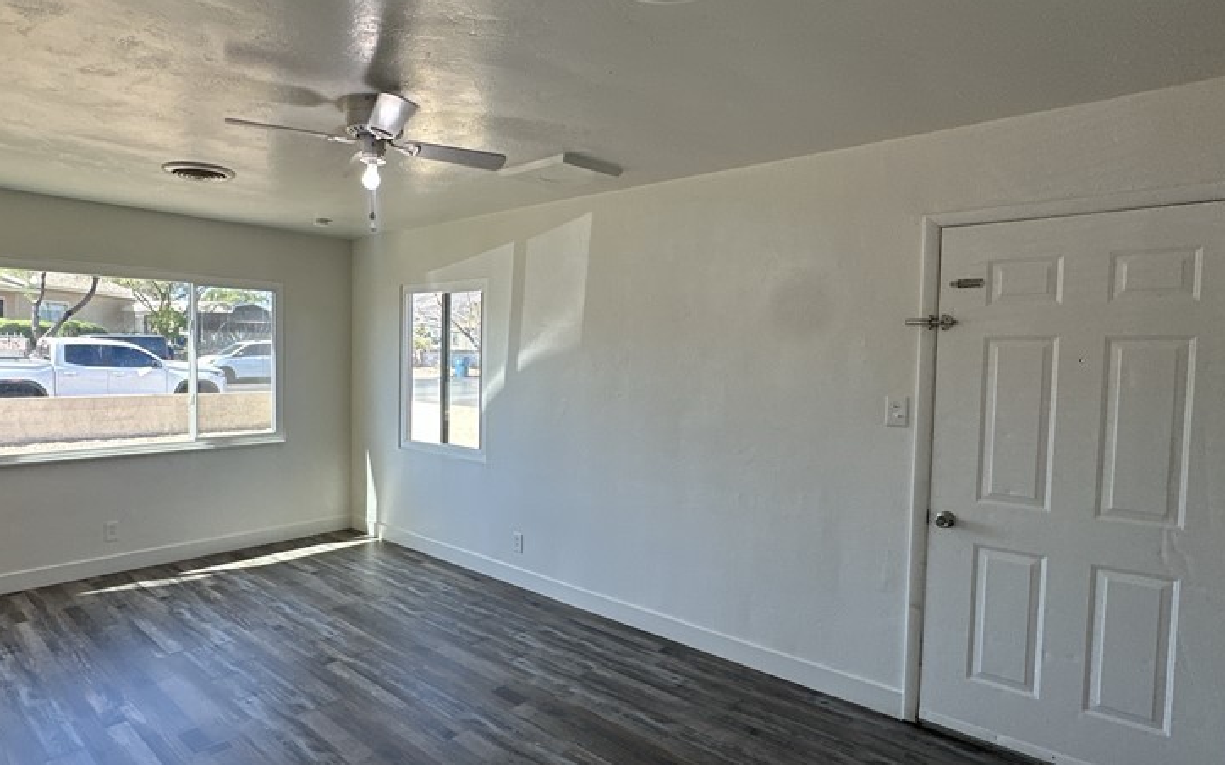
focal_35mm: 21
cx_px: 509
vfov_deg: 57.2
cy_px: 388
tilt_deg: -2.4
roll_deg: -0.8
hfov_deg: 81.6
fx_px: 701
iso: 40
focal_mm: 2.22
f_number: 2.2
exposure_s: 1/138
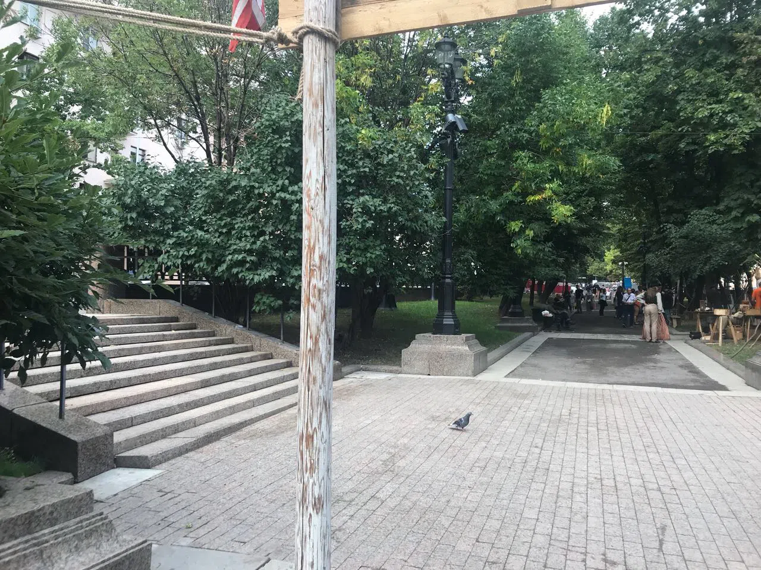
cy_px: 285
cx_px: 380
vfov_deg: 49.7
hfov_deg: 63.4
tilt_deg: +3.1
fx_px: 616
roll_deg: -0.1
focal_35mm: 28
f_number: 1.8
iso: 20
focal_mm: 3.99
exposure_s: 1/431
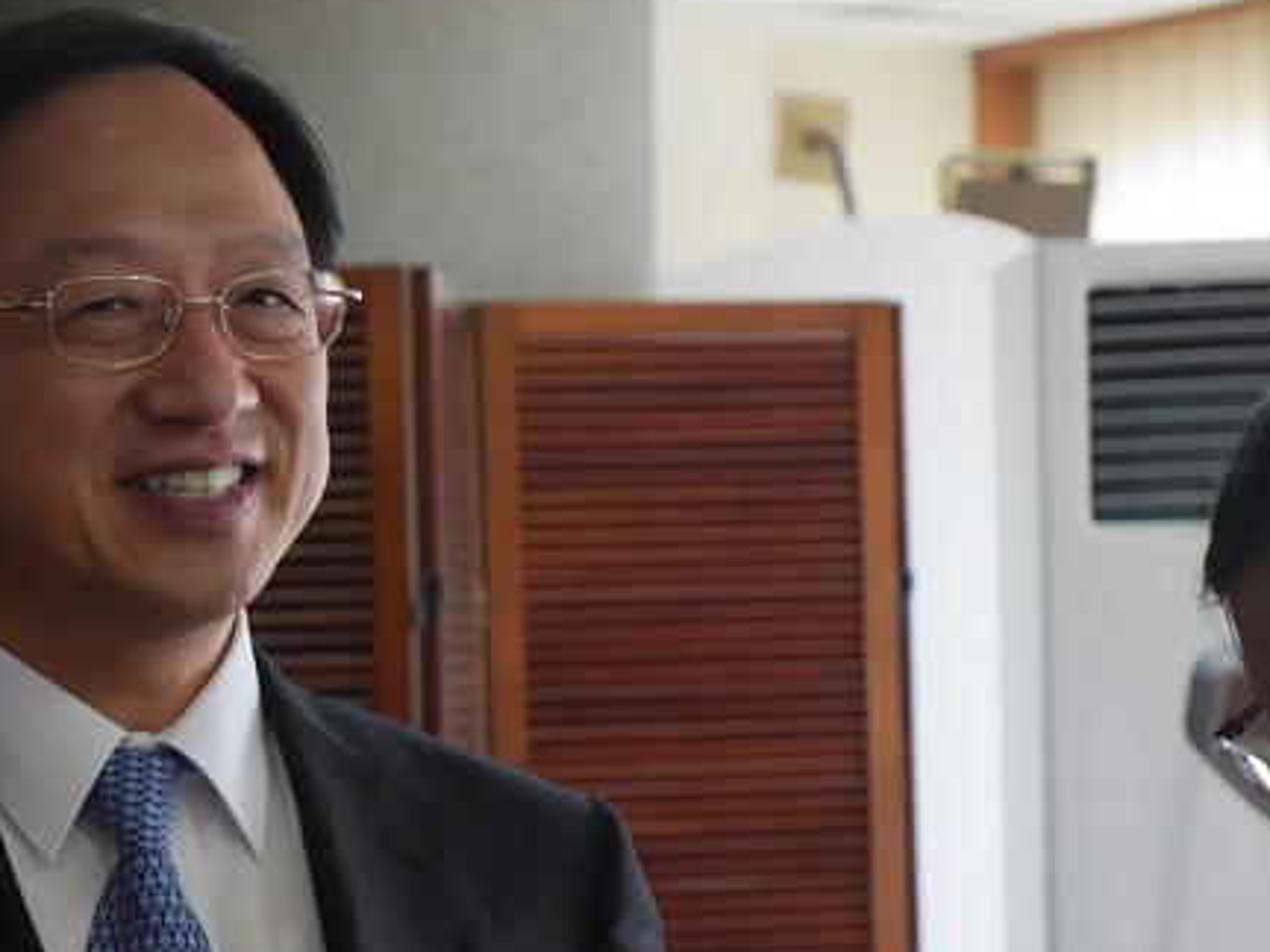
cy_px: 657
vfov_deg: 12.1
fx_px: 4476
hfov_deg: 16.0
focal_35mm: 122
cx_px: 188
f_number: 2.8
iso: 3200
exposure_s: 1/250
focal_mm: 31
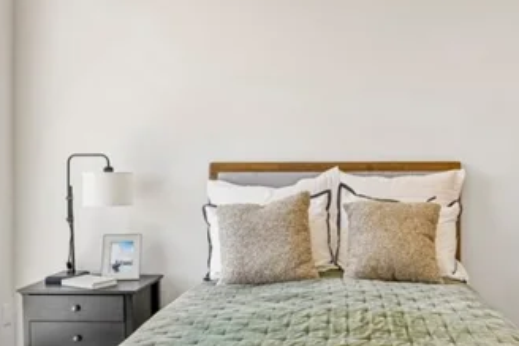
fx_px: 591
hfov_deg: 46.3
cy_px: 177
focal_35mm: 41
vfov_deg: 32.7
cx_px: 366
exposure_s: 1/50
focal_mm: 16
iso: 400
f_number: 8
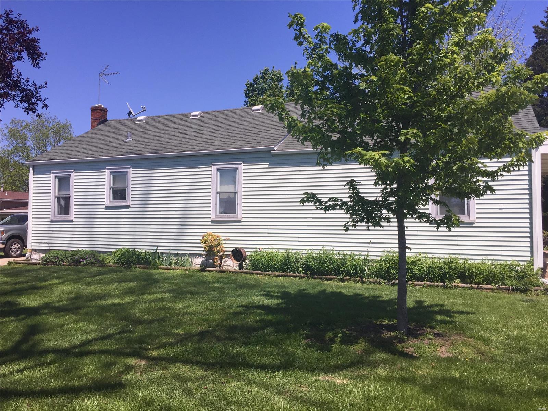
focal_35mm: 29
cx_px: 274
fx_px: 459
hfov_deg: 61.7
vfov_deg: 48.2
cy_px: 206
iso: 40
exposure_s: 1/3049
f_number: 2.2
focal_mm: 4.15
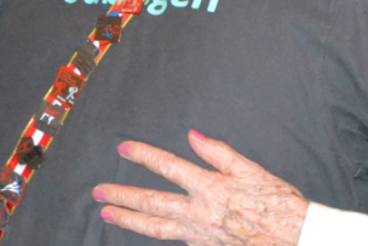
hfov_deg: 10.0
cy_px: 152
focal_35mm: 202
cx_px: 485
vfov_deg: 6.8
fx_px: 2066
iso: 3200
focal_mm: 20
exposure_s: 1/60
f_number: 3.8
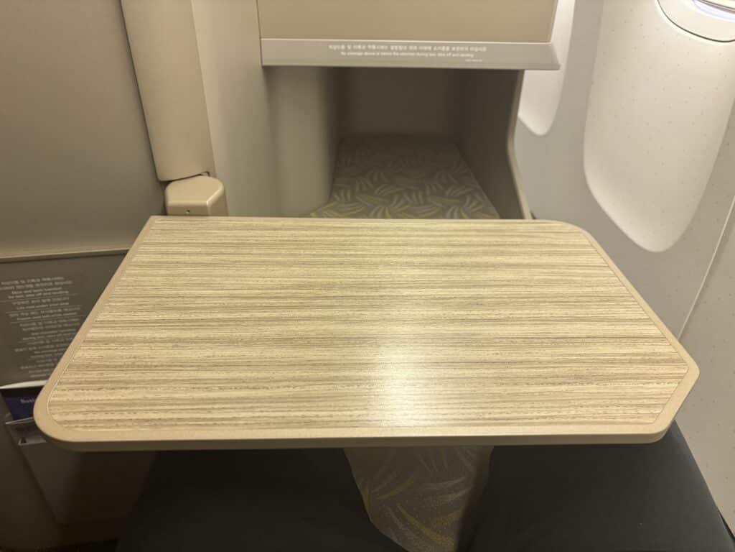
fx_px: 552
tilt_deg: -31.4
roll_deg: -0.5
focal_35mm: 26
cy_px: 276
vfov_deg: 53.1
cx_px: 368
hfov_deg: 67.3
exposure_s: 1/53
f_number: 1.6
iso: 200
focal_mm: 5.96
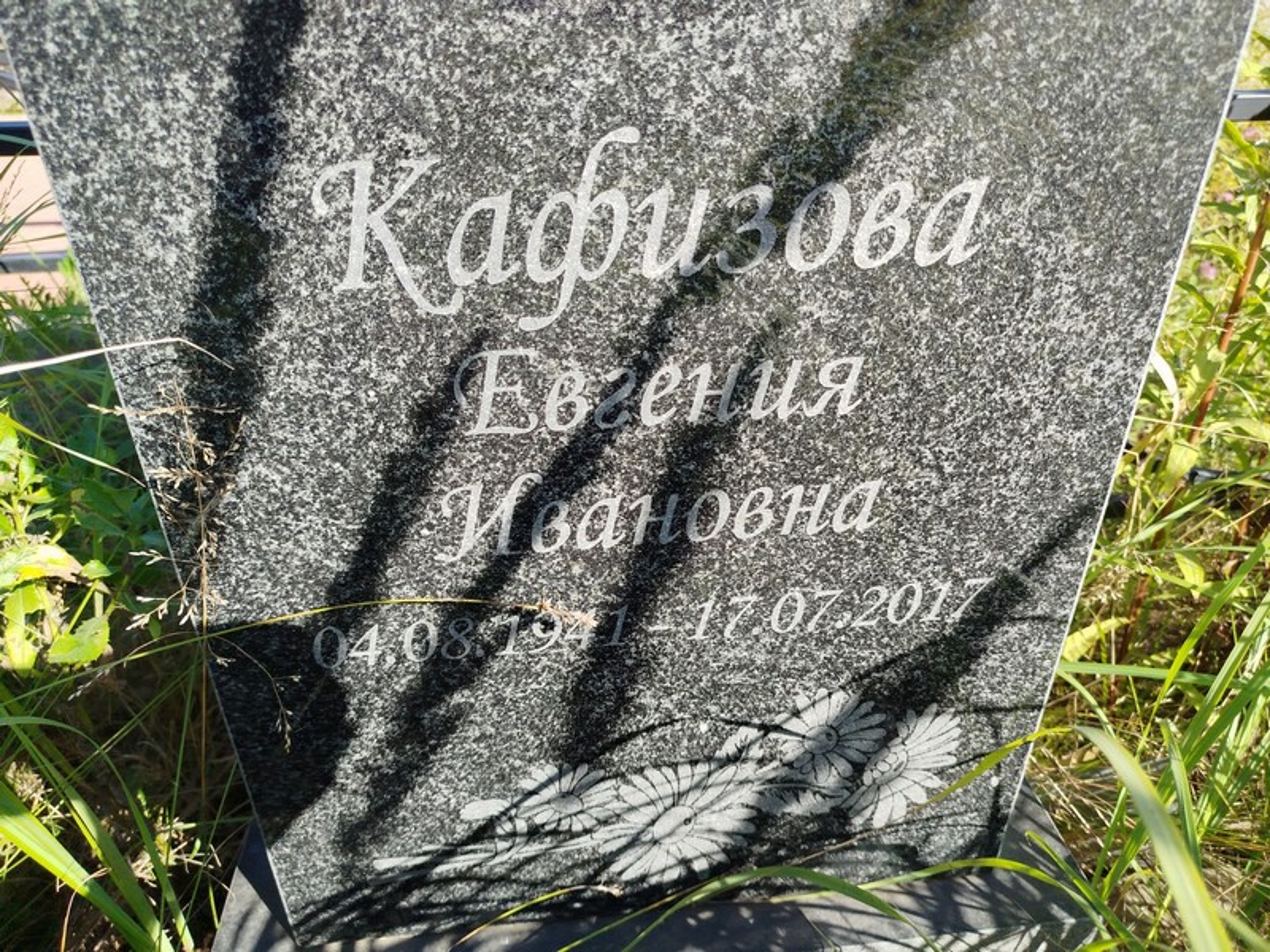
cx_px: 635
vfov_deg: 56.8
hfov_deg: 71.6
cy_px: 476
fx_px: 881
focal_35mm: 24
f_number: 1.7
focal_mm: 5.31
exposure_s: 1/372
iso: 50
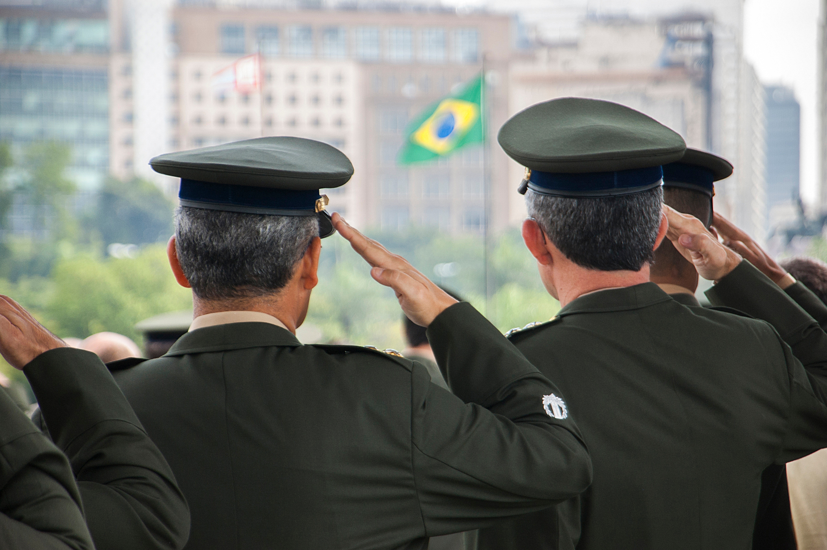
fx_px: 4303
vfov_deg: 7.3
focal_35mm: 188
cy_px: 275
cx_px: 414
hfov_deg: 11.0
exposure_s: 1/200
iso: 400
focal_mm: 125
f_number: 5.6
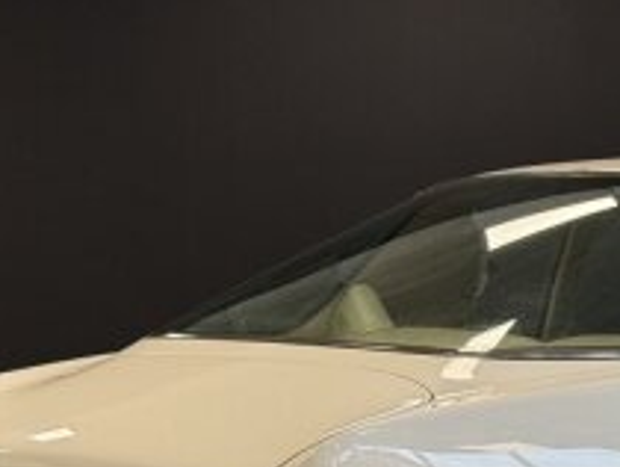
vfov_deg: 10.0
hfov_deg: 13.2
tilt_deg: -6.1
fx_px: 2618
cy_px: 538
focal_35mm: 146
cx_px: 744
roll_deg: +0.6
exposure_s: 1/85
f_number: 1.78
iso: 100
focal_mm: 6.76
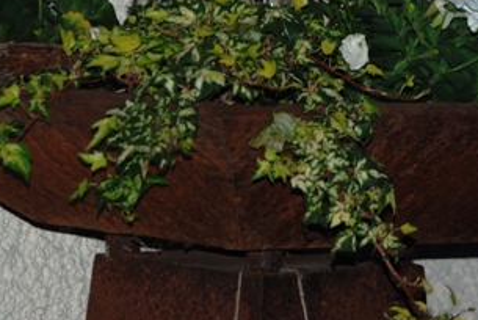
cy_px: -5
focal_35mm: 271
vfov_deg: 5.1
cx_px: 326
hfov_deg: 7.6
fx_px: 3602
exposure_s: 1/60
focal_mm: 86
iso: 200
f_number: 5.3
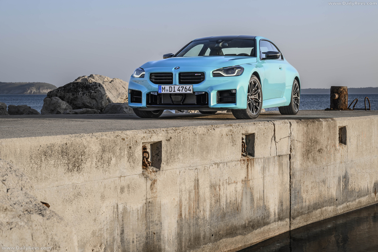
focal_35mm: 60
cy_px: 126
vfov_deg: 22.6
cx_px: 189
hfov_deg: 33.4
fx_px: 630
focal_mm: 60
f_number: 8
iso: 32
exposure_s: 1/50
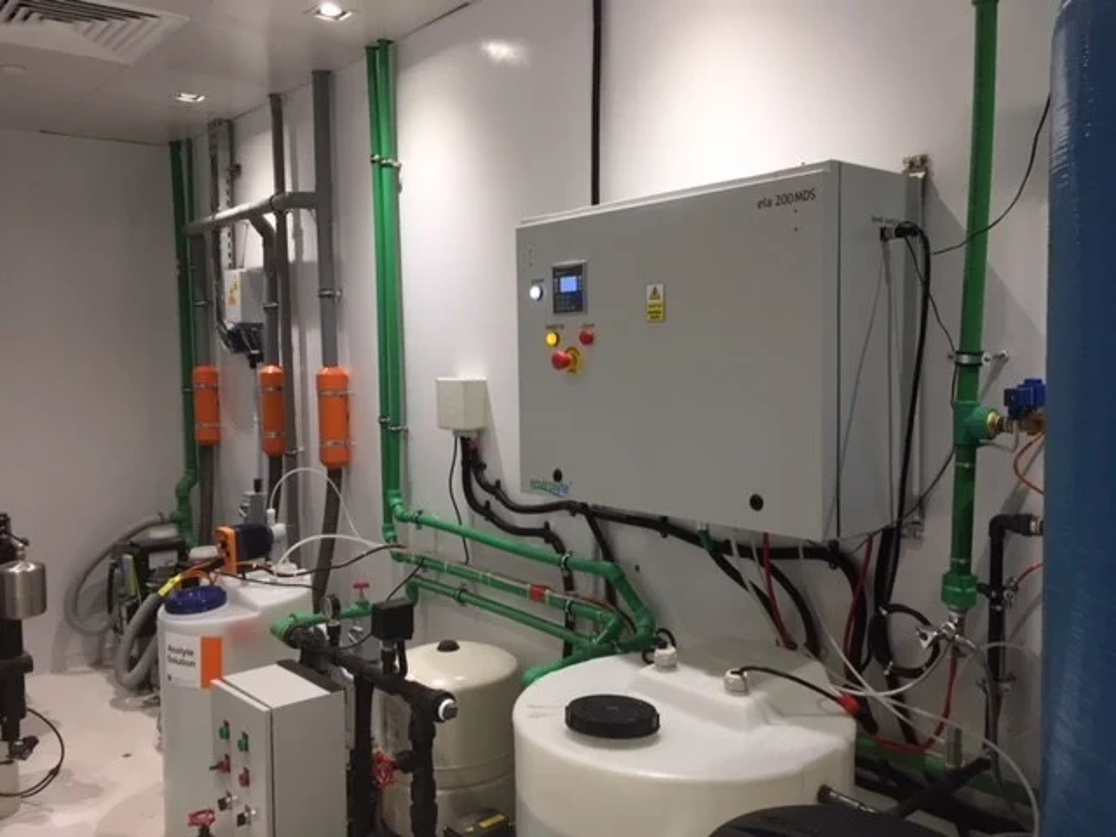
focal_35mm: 29
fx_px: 935
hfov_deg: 61.7
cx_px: 558
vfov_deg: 48.2
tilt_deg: -4.9
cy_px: 418
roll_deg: -0.7
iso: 40
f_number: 2.2
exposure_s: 1/33
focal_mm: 4.15
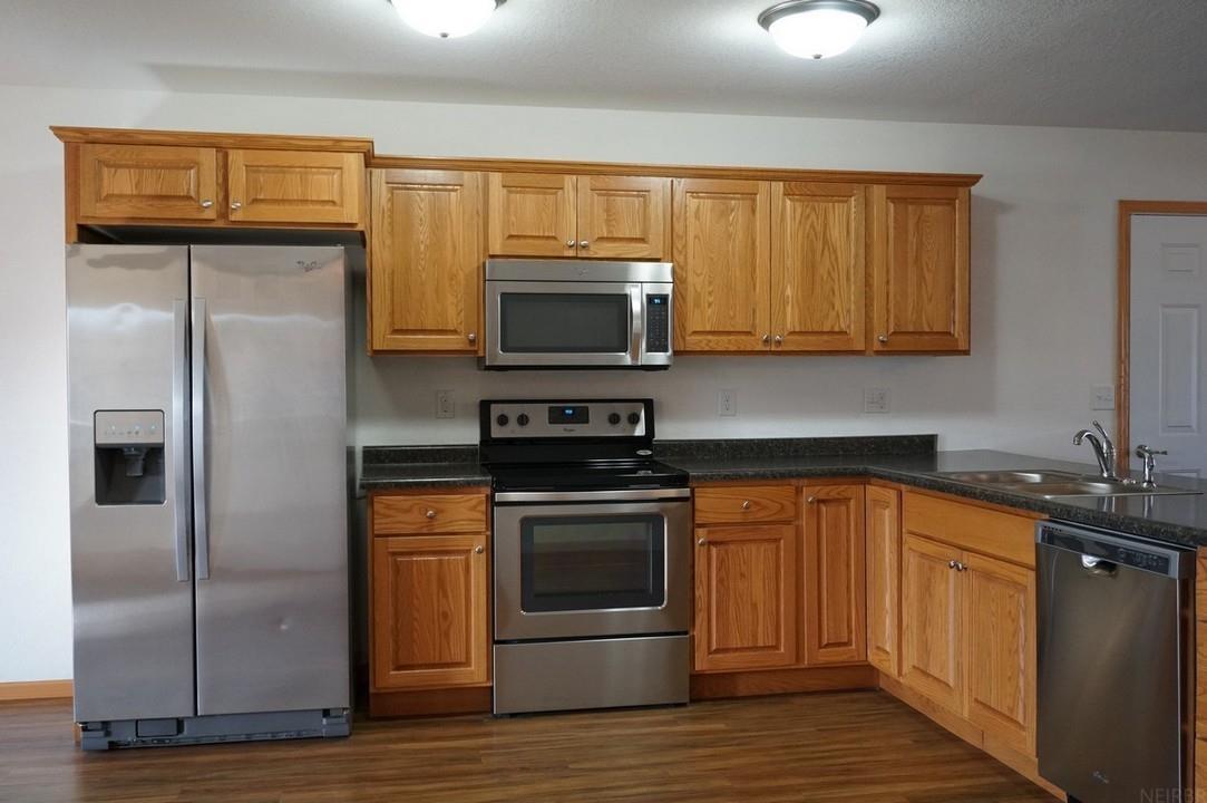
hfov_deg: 57.3
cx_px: 604
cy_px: 402
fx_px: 1105
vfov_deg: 39.9
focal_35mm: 33
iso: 2000
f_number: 4
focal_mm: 22
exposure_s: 1/160
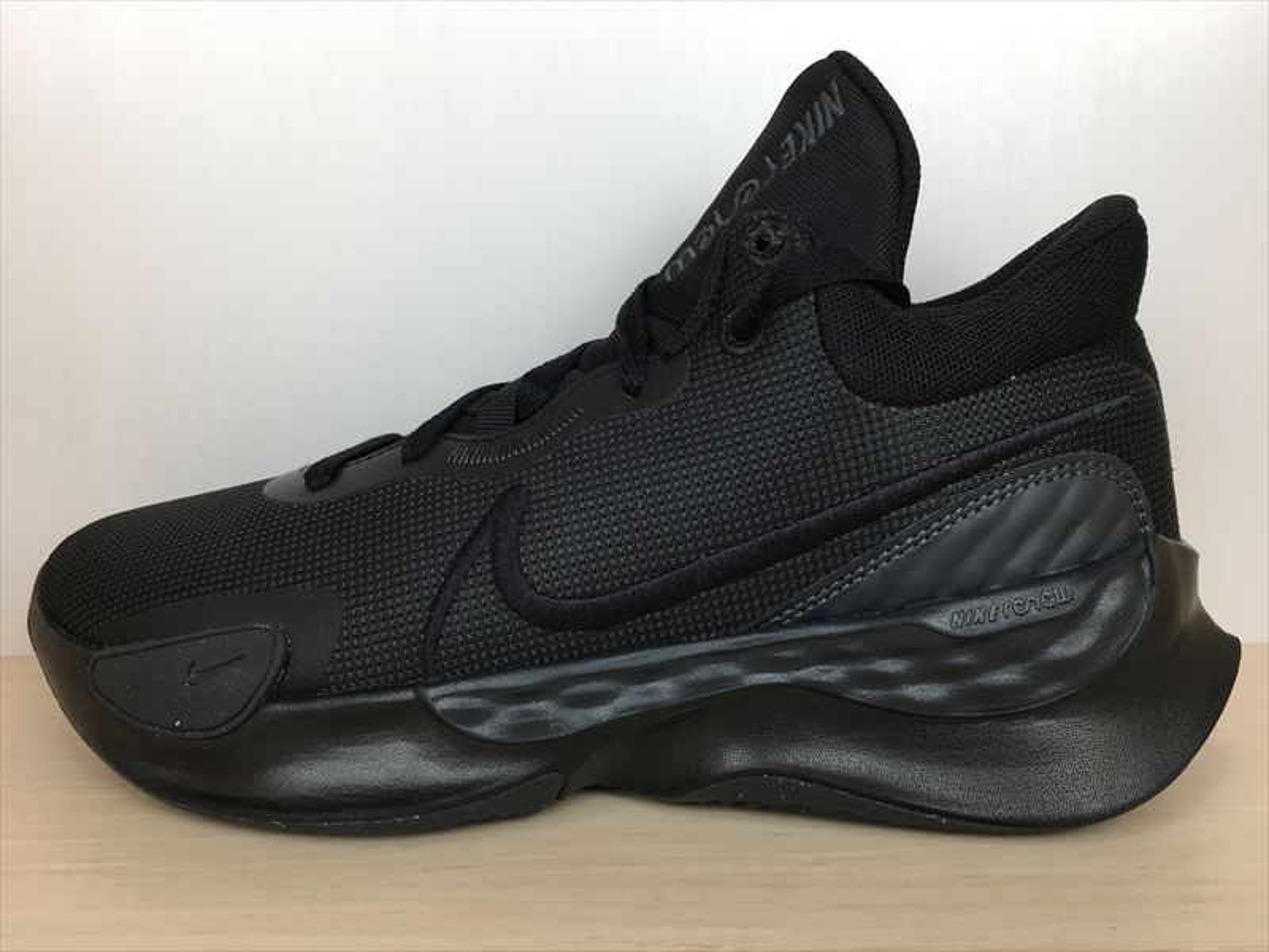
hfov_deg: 61.7
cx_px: 634
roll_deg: +1.0
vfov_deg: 48.2
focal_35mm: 29
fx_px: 1063
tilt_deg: -8.2
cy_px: 476
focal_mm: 4.15
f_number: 2.2
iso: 32
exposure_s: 1/120
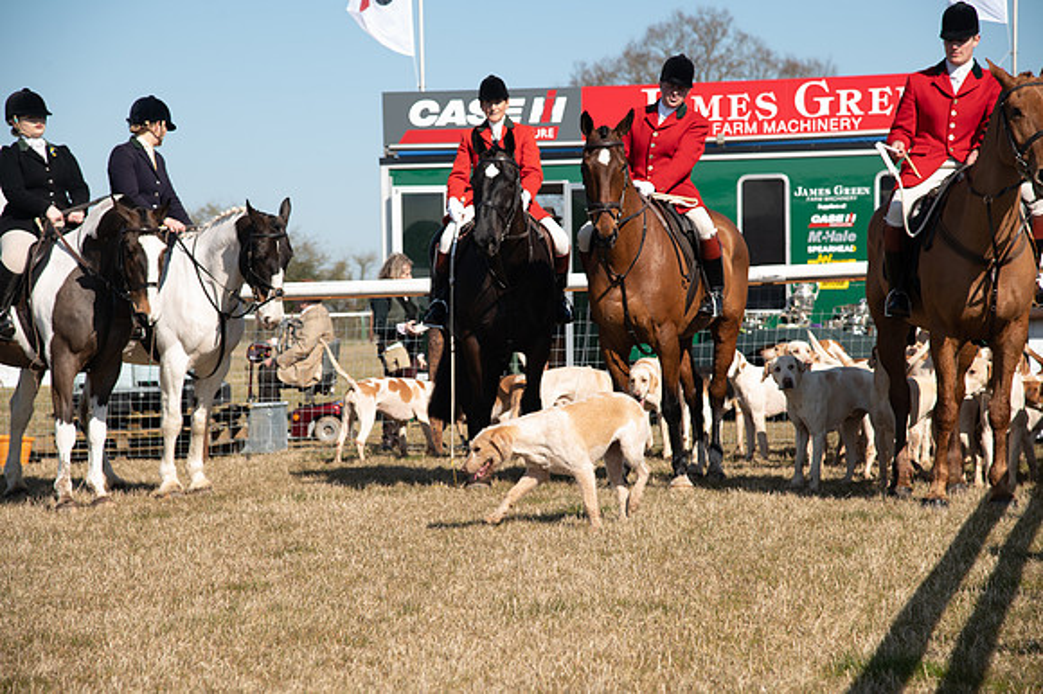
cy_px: 347
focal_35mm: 105
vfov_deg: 13.0
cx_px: 522
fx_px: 3040
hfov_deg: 19.5
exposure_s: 1/250
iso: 64
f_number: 5
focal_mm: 105
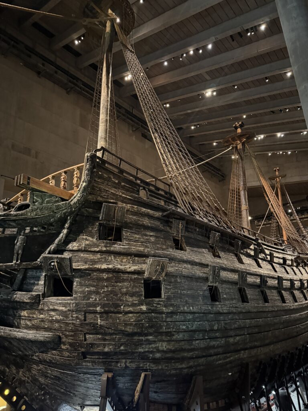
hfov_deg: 56.8
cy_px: 206
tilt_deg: +18.1
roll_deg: +3.3
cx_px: 154
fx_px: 285
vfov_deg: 71.6
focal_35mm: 24
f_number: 1.78
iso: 1250
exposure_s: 1/25
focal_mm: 6.76
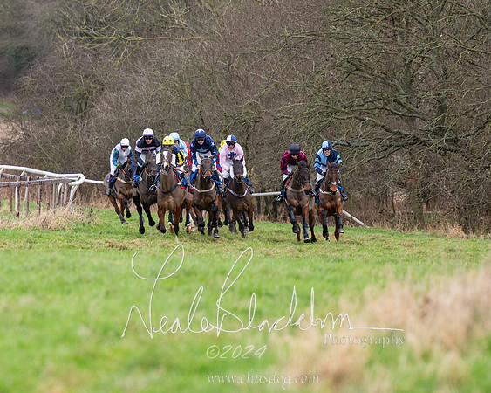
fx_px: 5440
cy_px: 195
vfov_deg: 4.1
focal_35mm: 374
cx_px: 180
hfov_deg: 5.2
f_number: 4
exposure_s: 1/1000
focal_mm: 200
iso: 800
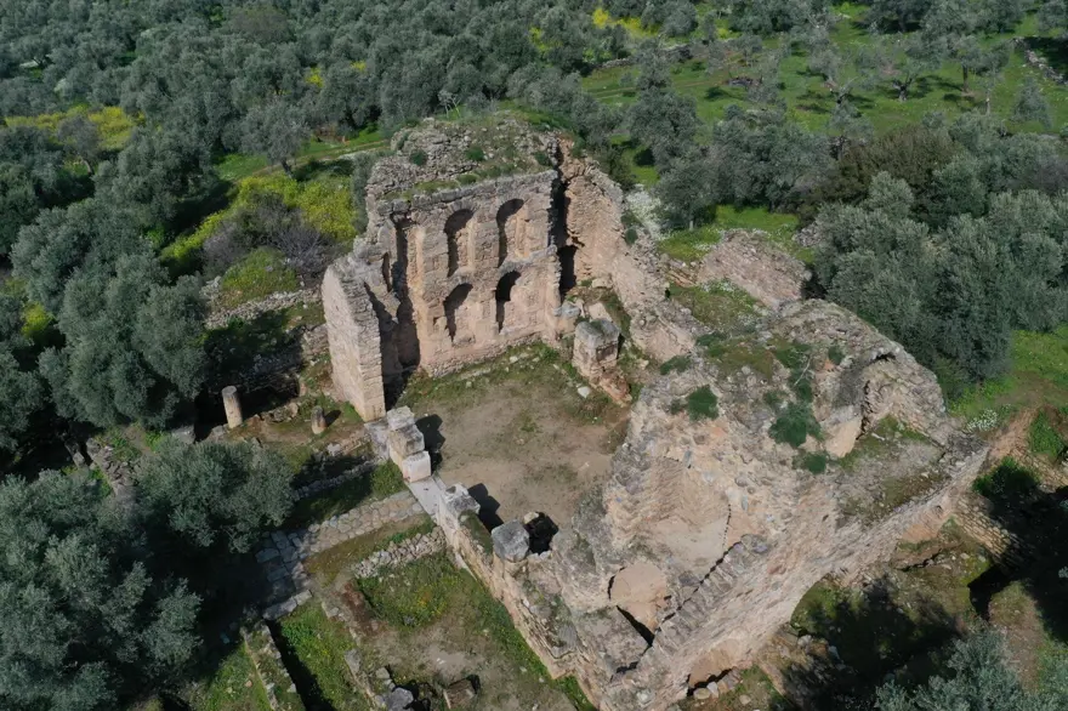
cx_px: 534
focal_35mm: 28
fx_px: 830
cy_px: 356
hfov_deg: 65.5
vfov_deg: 46.4
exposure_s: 1/800
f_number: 6.3
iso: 100
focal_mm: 10.26
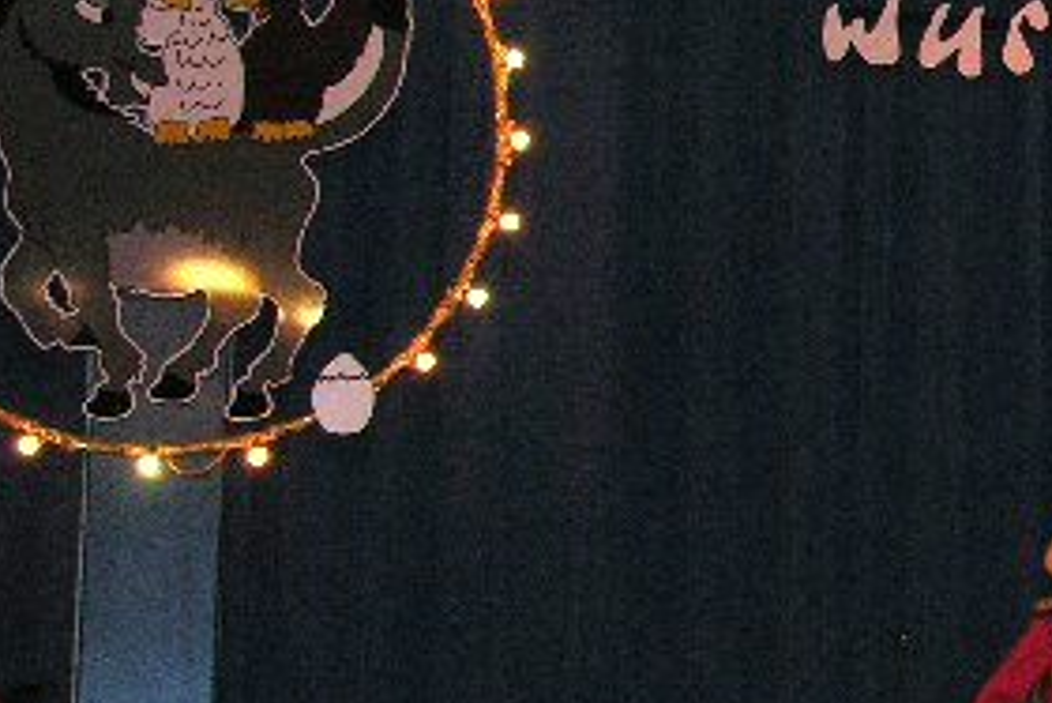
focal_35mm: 110
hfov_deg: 17.3
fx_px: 3216
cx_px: 1431
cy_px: 308
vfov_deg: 12.5
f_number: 4
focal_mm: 9.5
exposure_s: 1/60.1
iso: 200
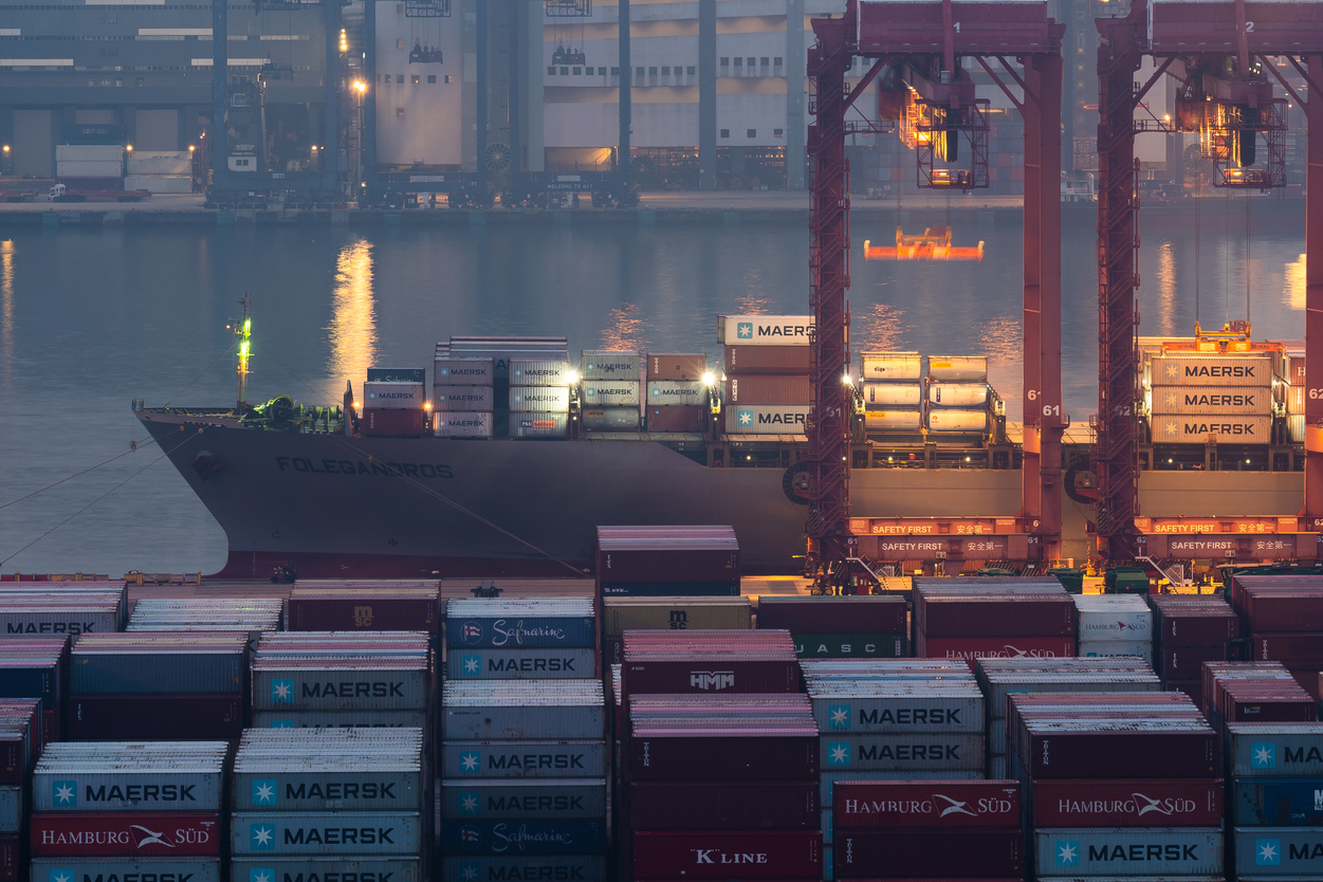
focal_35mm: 261
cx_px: 926
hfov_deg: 7.9
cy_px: 198
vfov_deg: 5.3
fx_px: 9591
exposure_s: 3.2
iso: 64
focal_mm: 154
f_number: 11
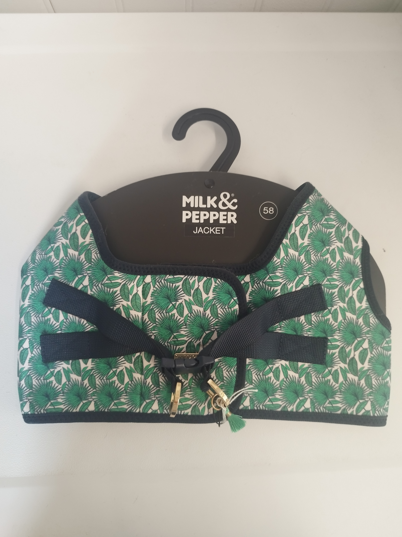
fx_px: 372
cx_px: 201
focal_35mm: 24
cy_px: 268
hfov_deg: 56.8
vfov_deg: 71.6
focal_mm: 5.89
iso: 520
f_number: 1.89
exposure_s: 1/50
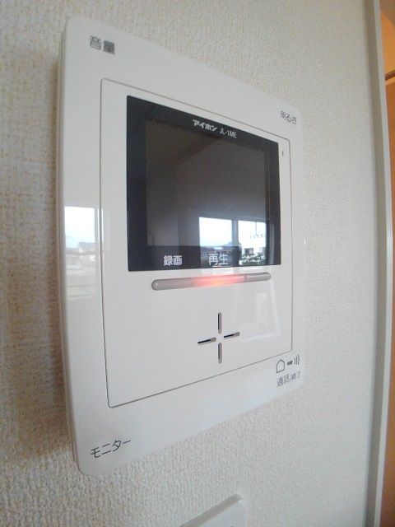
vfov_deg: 69.4
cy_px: 264
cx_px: 198
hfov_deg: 54.9
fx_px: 380
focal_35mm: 25
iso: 320
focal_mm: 3.46
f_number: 2.2
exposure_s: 1/33.3
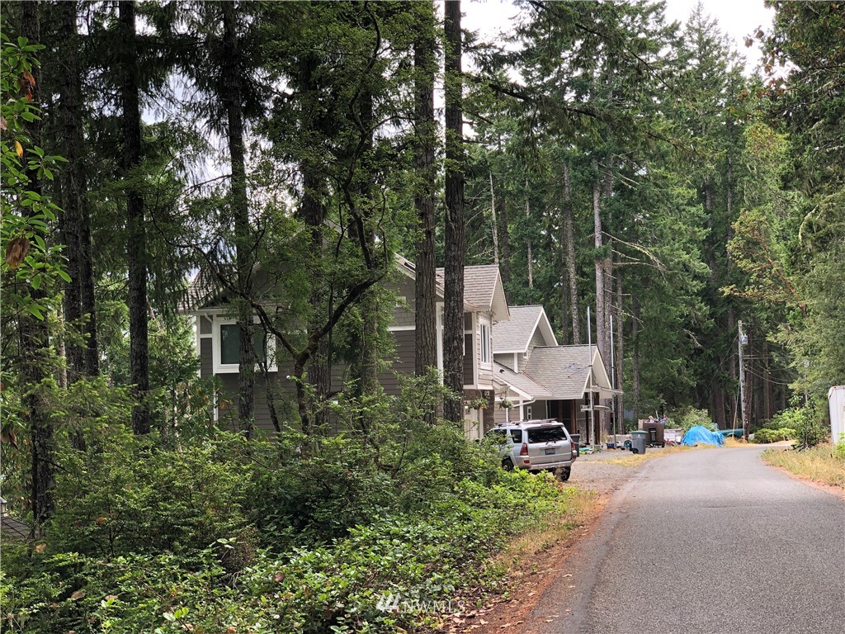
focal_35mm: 52
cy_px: 317
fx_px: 1269
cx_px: 422
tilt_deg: +2.4
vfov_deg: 28.0
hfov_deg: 36.8
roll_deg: +1.3
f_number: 2.4
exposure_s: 1/139
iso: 16
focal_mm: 6
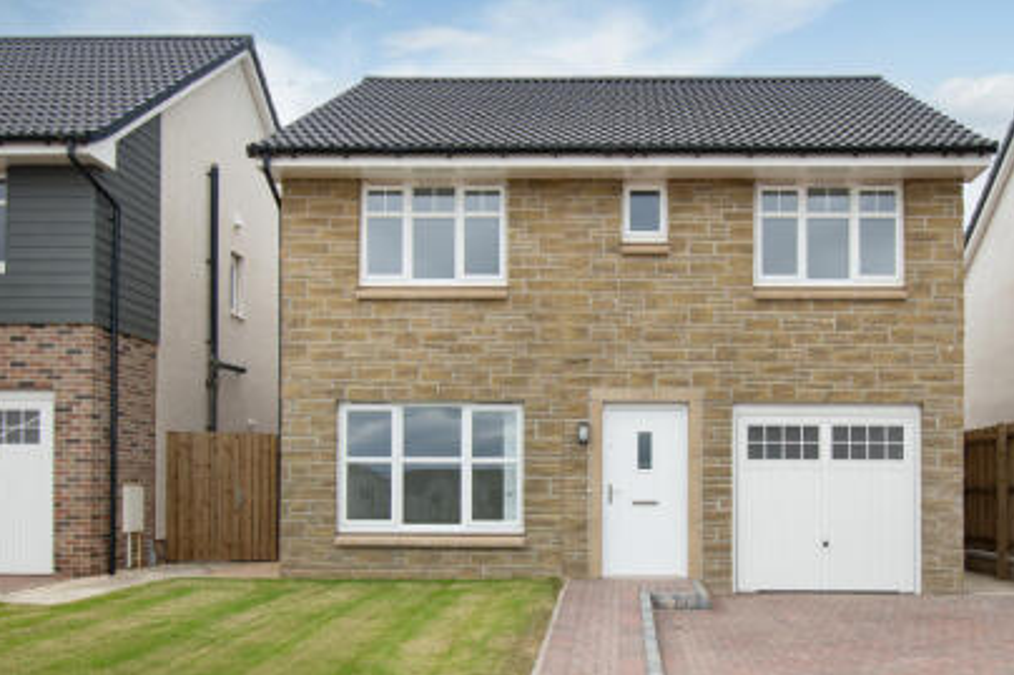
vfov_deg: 39.9
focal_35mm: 33
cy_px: 375
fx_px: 929
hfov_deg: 57.0
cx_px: 587
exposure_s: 1/40
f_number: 9
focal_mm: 19
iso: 250
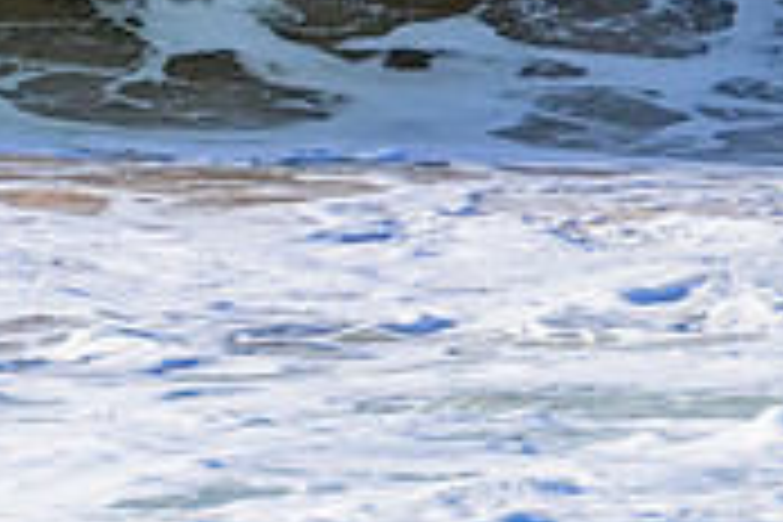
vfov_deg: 0.5
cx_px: -261
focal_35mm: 2663
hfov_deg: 0.8
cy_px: -101
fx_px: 57916
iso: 1400
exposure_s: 1/2000
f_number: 11
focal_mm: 800
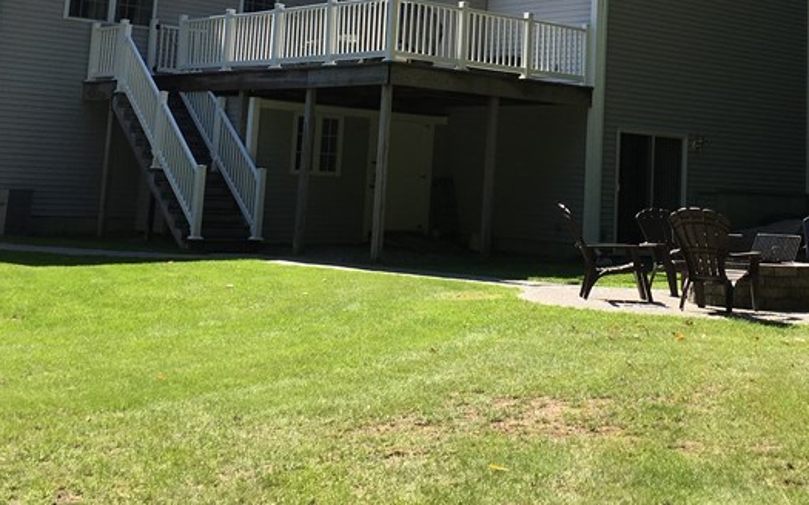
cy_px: -35
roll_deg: -2.5
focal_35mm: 60
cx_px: 527
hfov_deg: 33.8
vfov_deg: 20.7
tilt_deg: +11.2
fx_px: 1323
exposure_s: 1/974
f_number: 2.2
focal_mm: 4.15
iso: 25
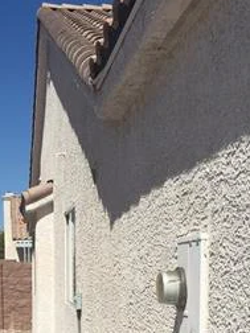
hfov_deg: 21.0
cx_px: 41
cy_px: 354
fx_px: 664
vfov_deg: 26.3
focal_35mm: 69
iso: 32
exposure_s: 1/4405
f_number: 2.2
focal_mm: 4.15
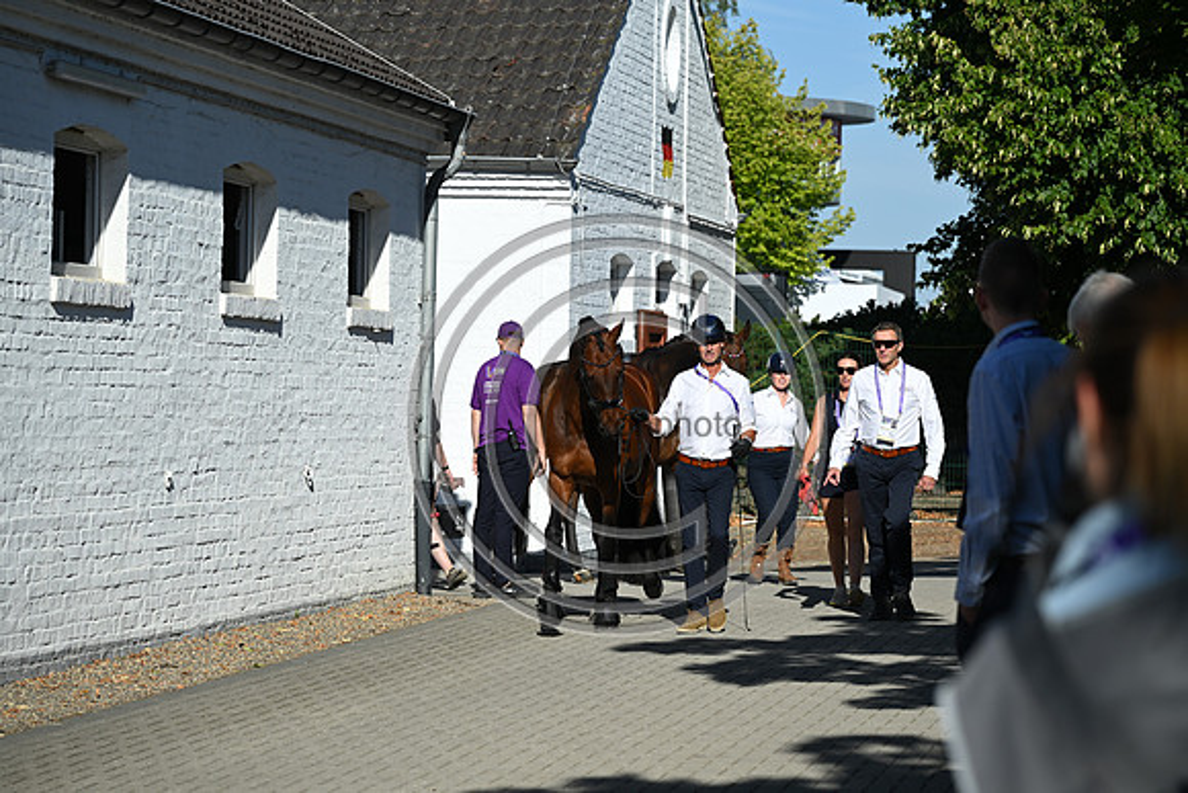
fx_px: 3961
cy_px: 396
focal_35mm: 120
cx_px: 594
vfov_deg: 11.4
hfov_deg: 17.1
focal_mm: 120
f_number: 5.6
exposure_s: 1/1600
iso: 200
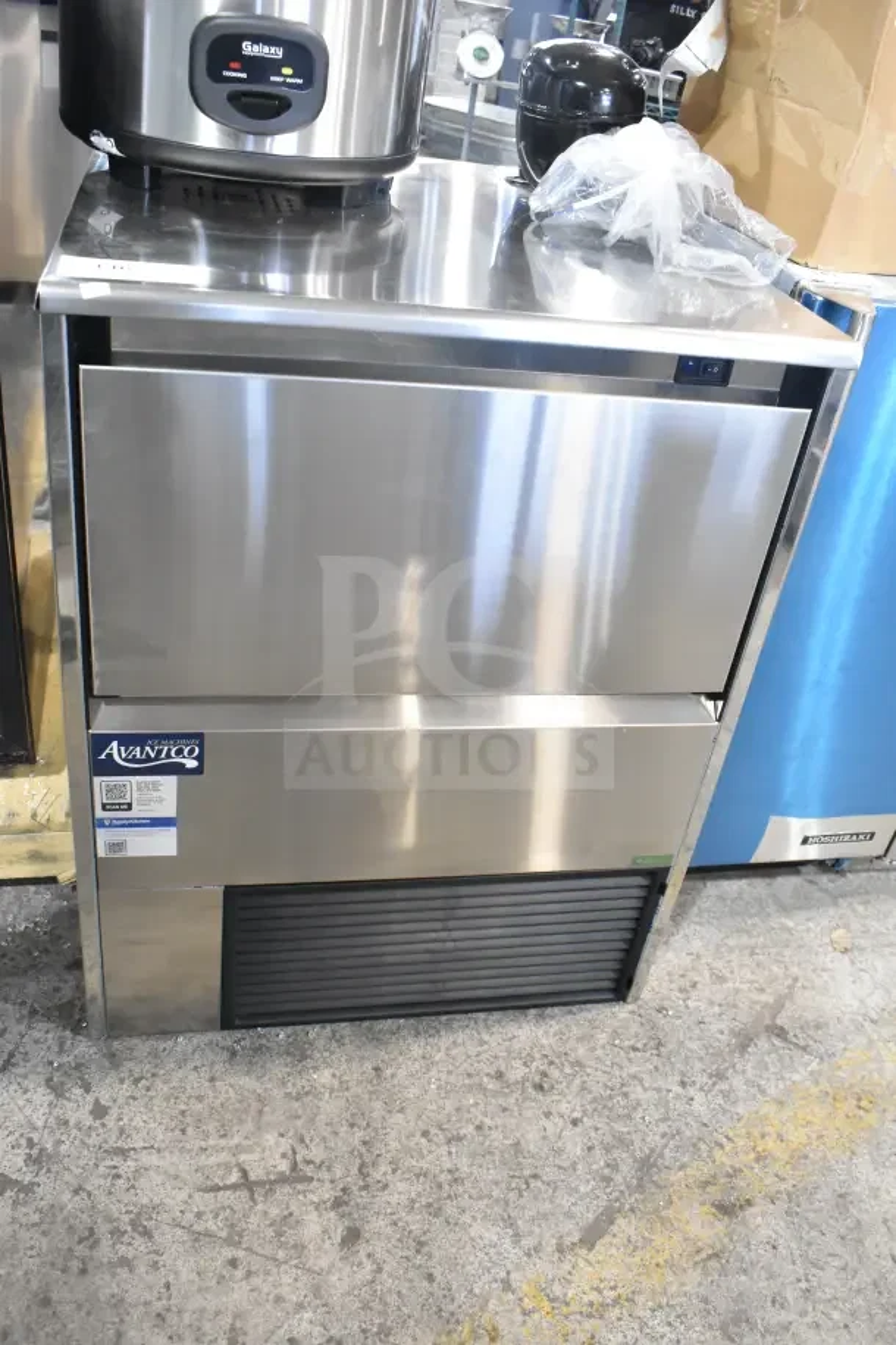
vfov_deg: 61.9
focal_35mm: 30
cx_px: 448
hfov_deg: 43.6
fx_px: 1120
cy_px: 672
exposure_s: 1/125
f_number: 5.6
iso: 6400
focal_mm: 20
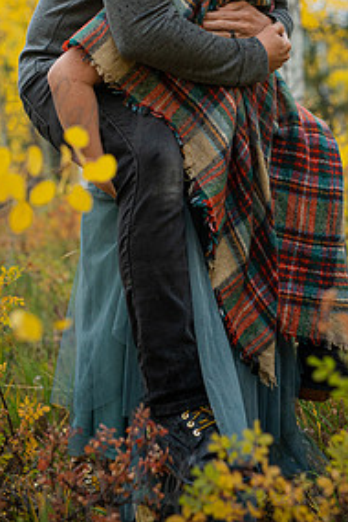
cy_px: 112
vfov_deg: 25.3
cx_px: 219
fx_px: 1145
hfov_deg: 17.3
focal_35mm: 79
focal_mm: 50
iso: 1250
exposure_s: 1/640
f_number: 2.5
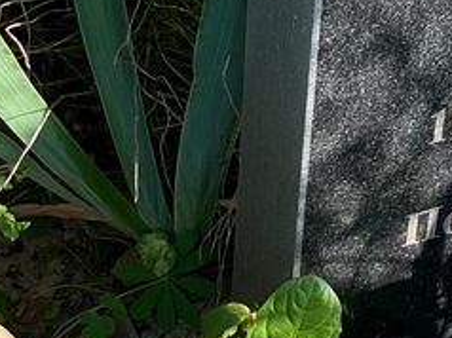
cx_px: 583
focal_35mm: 175
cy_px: 25
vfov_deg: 8.4
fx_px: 2283
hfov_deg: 11.0
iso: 20
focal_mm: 6
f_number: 2
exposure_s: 1/277
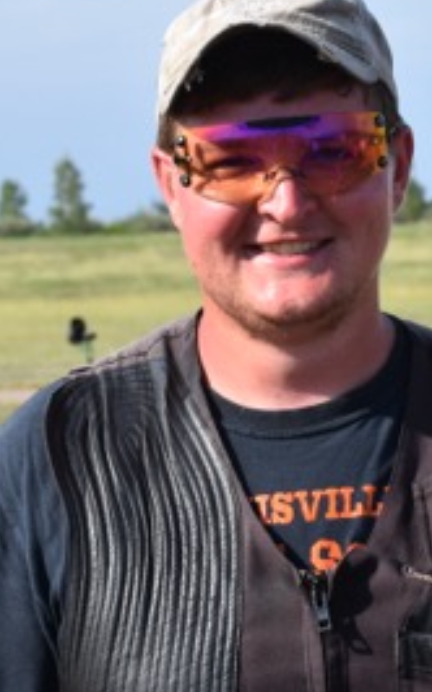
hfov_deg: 9.0
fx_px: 2734
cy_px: 237
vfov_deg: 14.4
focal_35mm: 145
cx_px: 278
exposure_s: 1/500
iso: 200
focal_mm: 42
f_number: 8
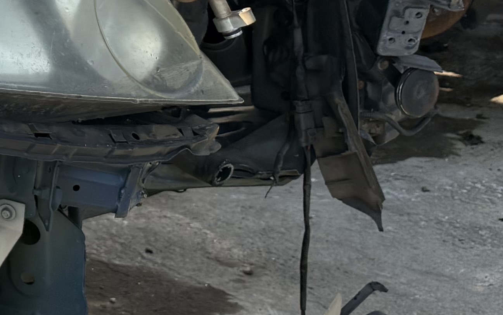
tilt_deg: -9.5
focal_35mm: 112
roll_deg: +5.8
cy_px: -101
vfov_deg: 11.4
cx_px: -388
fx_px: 1536
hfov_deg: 15.9
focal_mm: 6.76
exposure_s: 1/2907
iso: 100
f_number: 1.78
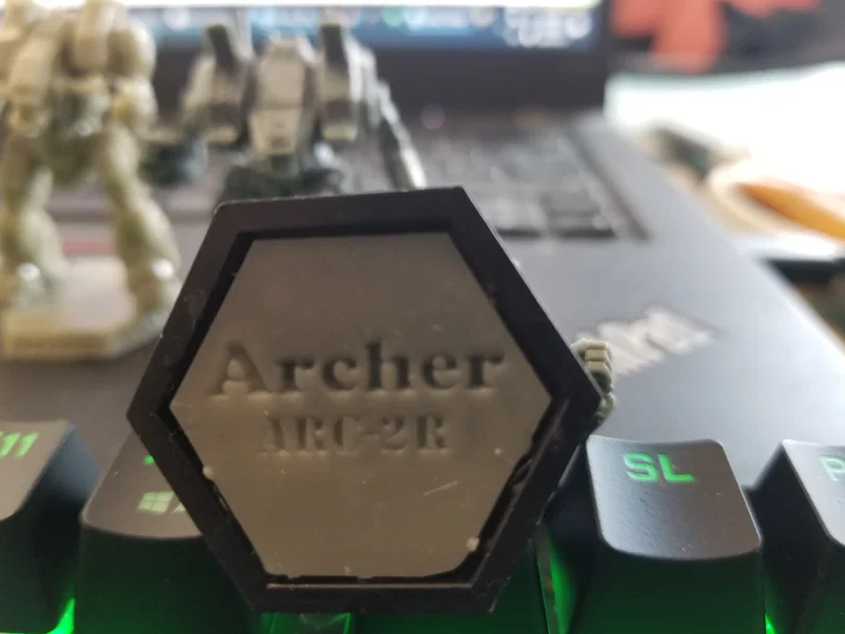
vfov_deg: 51.4
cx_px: 424
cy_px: 316
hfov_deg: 65.3
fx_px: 659
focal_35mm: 27
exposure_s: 1/10
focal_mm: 4.25
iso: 250
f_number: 1.7
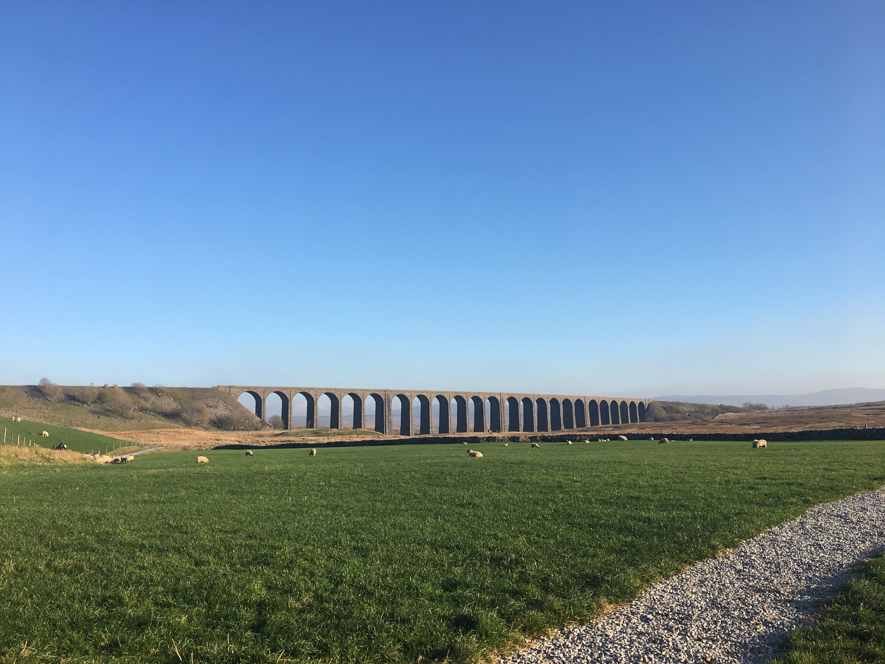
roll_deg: +1.4
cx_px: 442
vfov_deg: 48.2
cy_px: 332
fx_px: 741
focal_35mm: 29
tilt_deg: +8.7
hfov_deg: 61.7
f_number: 2.2
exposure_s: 1/1026
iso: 25
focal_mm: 4.15
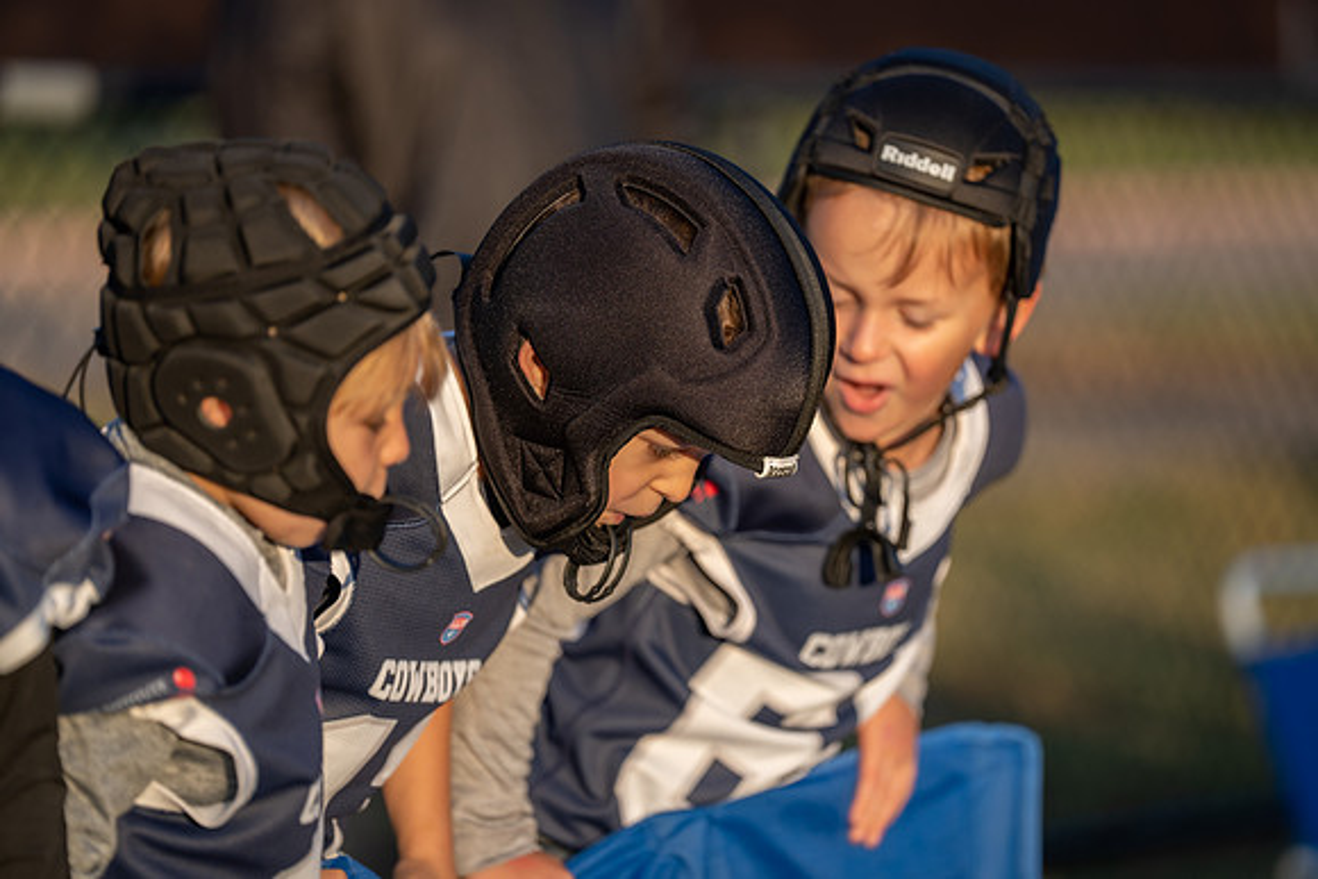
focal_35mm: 178
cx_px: 659
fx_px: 6518
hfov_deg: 11.5
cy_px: 440
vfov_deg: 7.7
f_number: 2.8
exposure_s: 1/640
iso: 100
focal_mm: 178
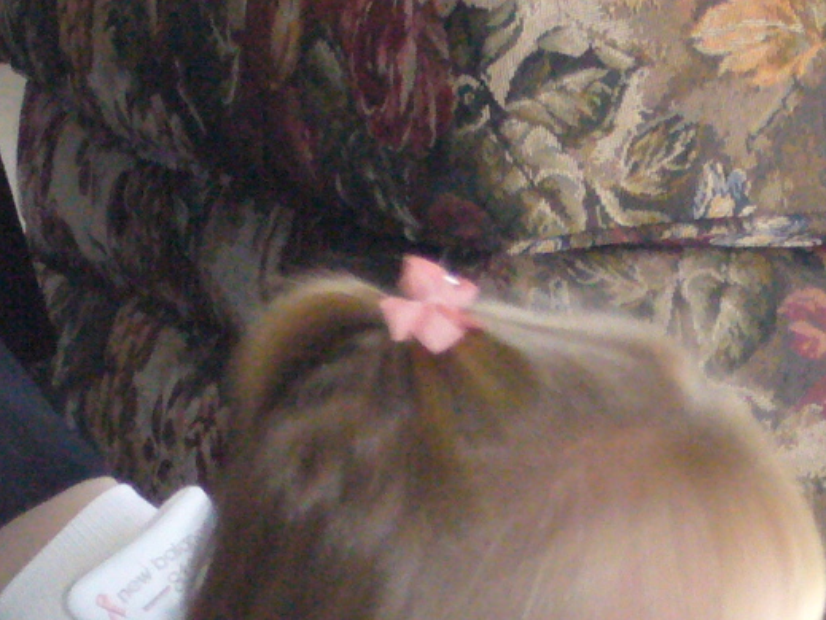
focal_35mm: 345
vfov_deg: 4.3
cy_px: 862
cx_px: 485
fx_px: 8238
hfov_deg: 5.7
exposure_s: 1/60
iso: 400
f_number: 5
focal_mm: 17.4
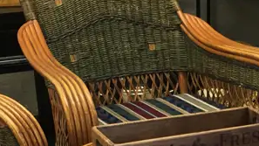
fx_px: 749
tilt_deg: -25.2
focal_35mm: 109
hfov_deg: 19.4
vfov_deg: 10.5
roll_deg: -0.6
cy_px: 251
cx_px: 215
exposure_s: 1/17
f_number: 2.2
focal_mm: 4.15
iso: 40
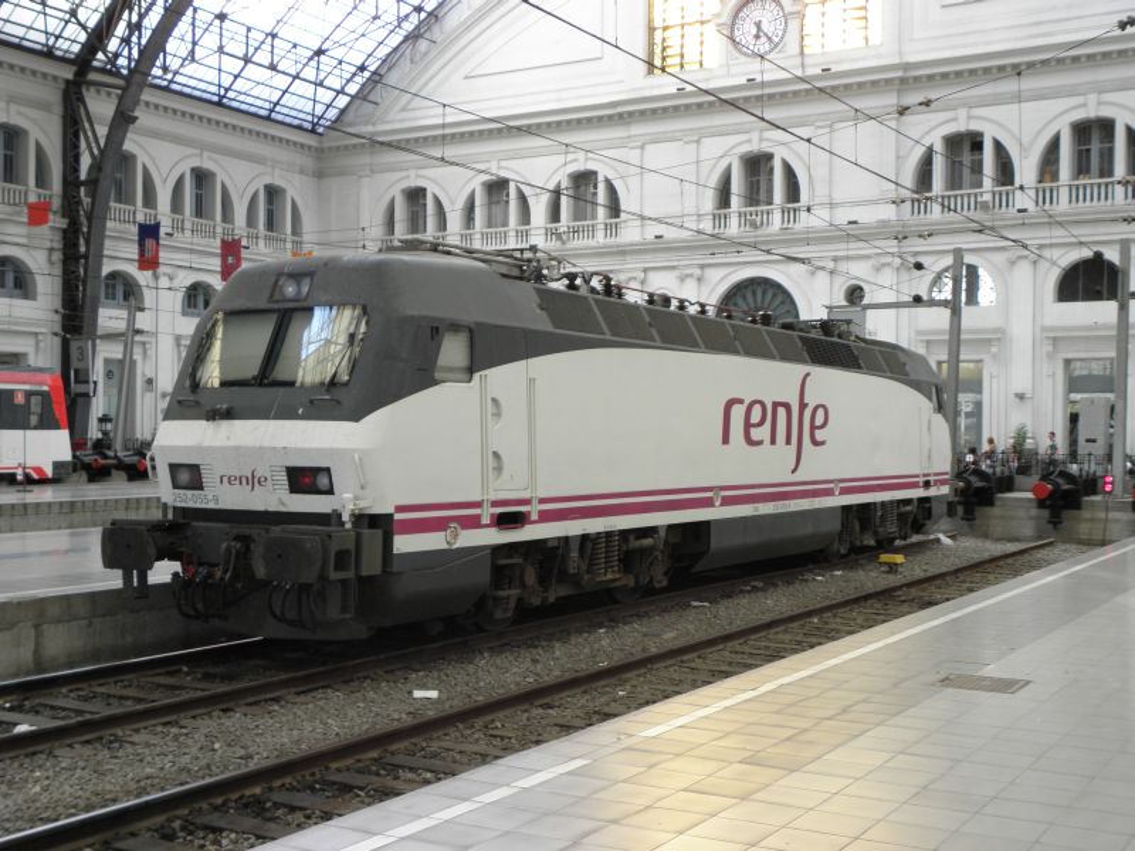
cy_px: 426
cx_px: 568
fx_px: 1443
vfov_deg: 32.9
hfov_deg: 42.9
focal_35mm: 44
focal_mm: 7.87
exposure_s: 1/25
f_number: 3.3
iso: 125
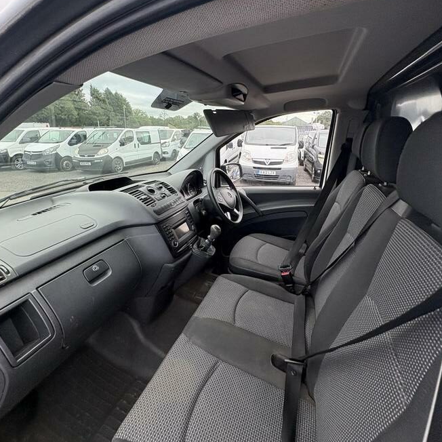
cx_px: 222
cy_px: 197
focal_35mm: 17
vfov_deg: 83.7
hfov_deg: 84.0
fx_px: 246
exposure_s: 1/254
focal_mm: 2.22
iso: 64
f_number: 2.2
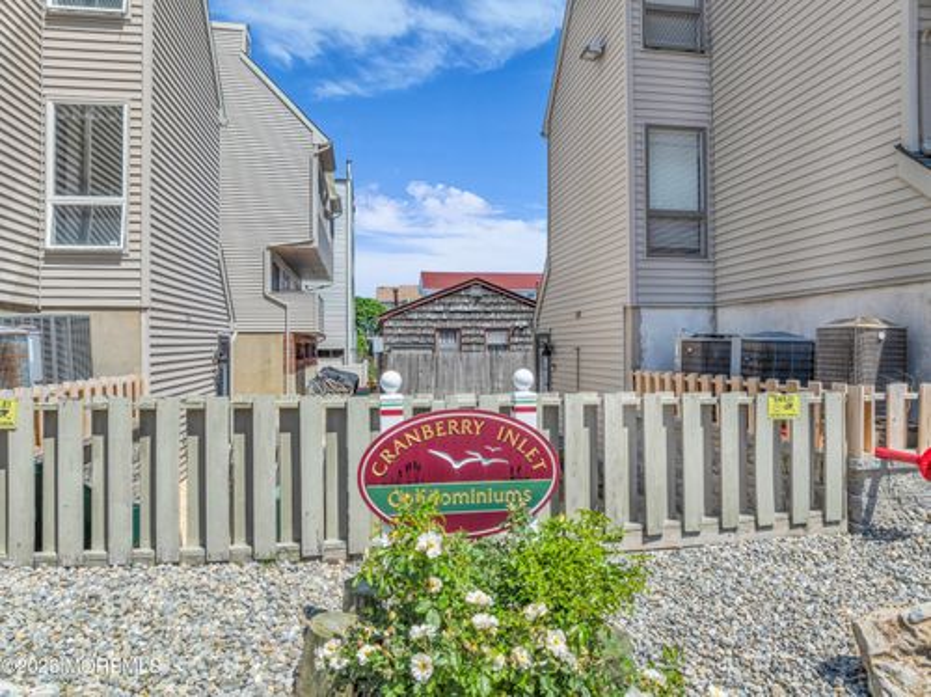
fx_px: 645
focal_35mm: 24
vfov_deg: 56.7
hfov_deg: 71.6
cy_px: 348
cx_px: 466
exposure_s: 1/1000
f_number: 2.8
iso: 110
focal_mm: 12.29
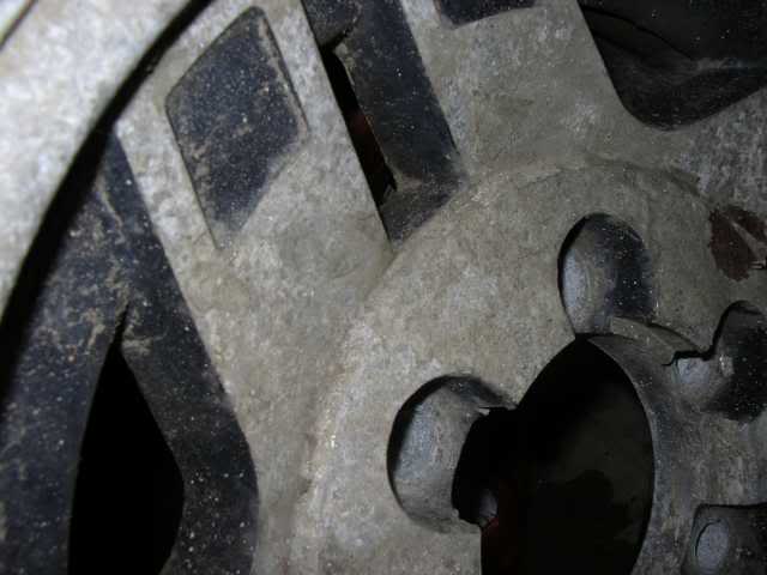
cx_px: 384
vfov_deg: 37.7
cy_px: 288
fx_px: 842
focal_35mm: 38
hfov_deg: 49.0
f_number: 4.1
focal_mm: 5.8
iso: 50
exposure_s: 1/60
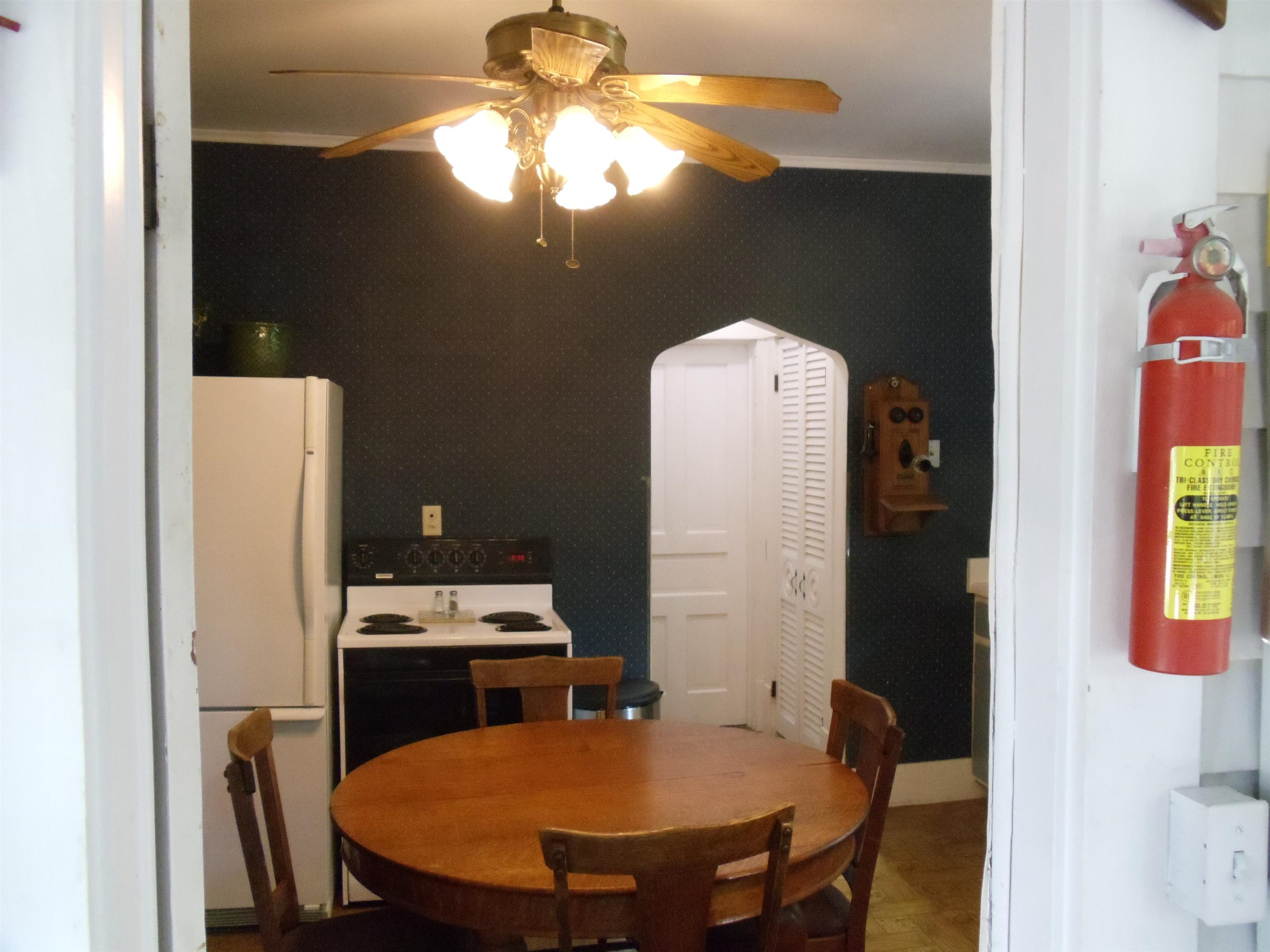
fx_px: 1614
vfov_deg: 32.9
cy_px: 476
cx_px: 635
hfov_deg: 42.9
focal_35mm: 44
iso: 800
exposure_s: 1/50
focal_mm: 6
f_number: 3.5
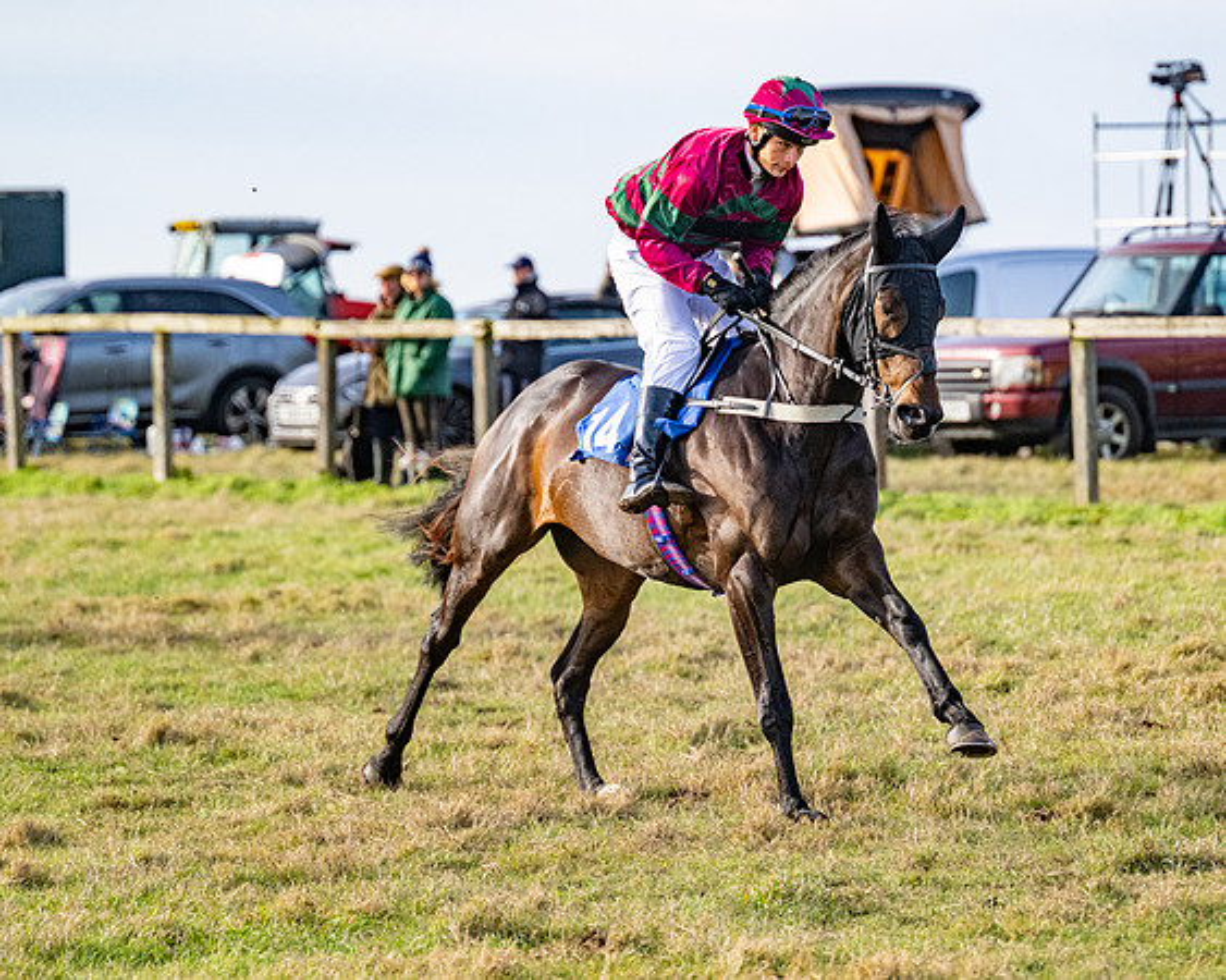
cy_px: 402
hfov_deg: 8.8
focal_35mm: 219
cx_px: 695
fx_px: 7956
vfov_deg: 7.0
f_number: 4
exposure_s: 1/5000
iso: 800
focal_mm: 165
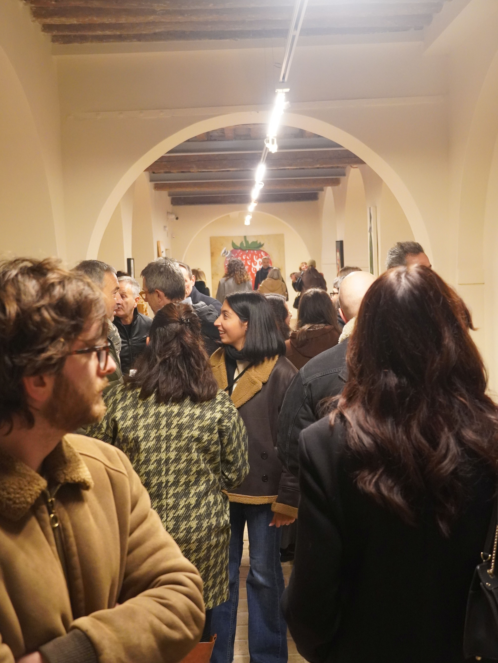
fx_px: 882
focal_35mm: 46
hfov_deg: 31.5
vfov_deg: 41.2
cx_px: 248
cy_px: 315
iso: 4000
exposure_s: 1/160
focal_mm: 28
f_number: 4.5
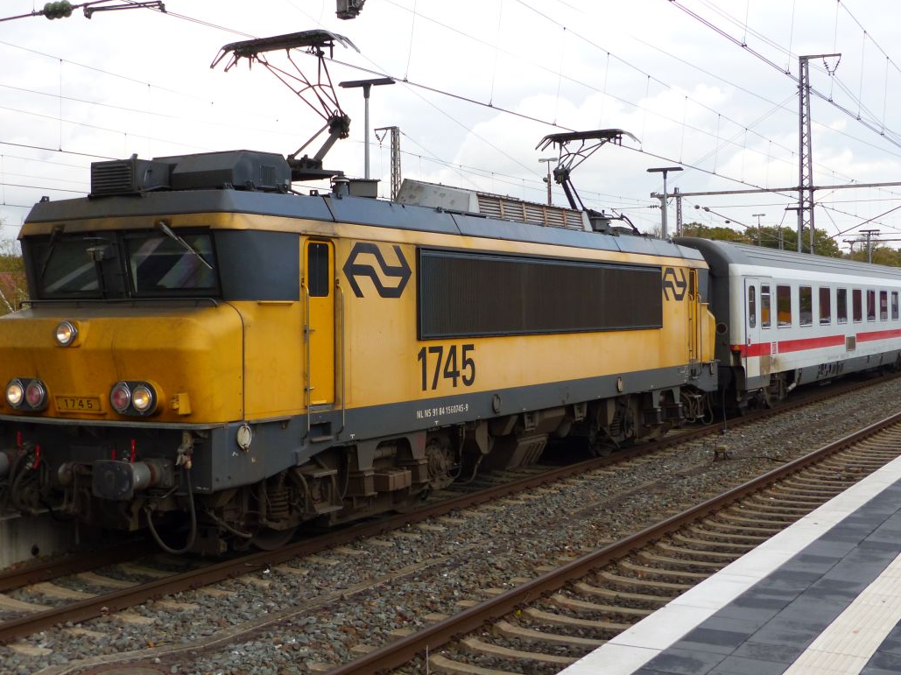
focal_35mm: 49
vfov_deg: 29.6
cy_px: 285
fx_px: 1275
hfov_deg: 38.8
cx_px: 377
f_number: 2.8
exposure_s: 1/500
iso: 160
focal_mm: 7.6
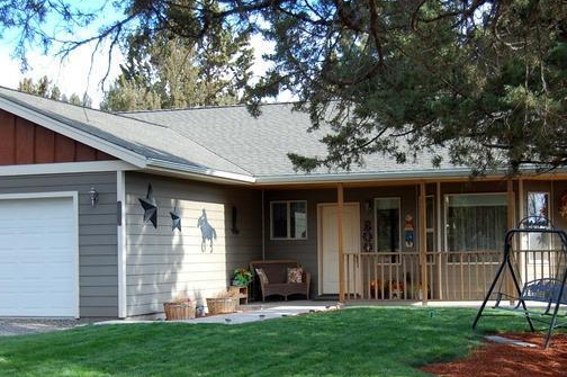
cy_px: 232
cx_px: 333
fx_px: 1048
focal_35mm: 67
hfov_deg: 30.2
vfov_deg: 20.3
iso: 200
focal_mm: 35
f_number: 6.3
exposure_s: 1/160
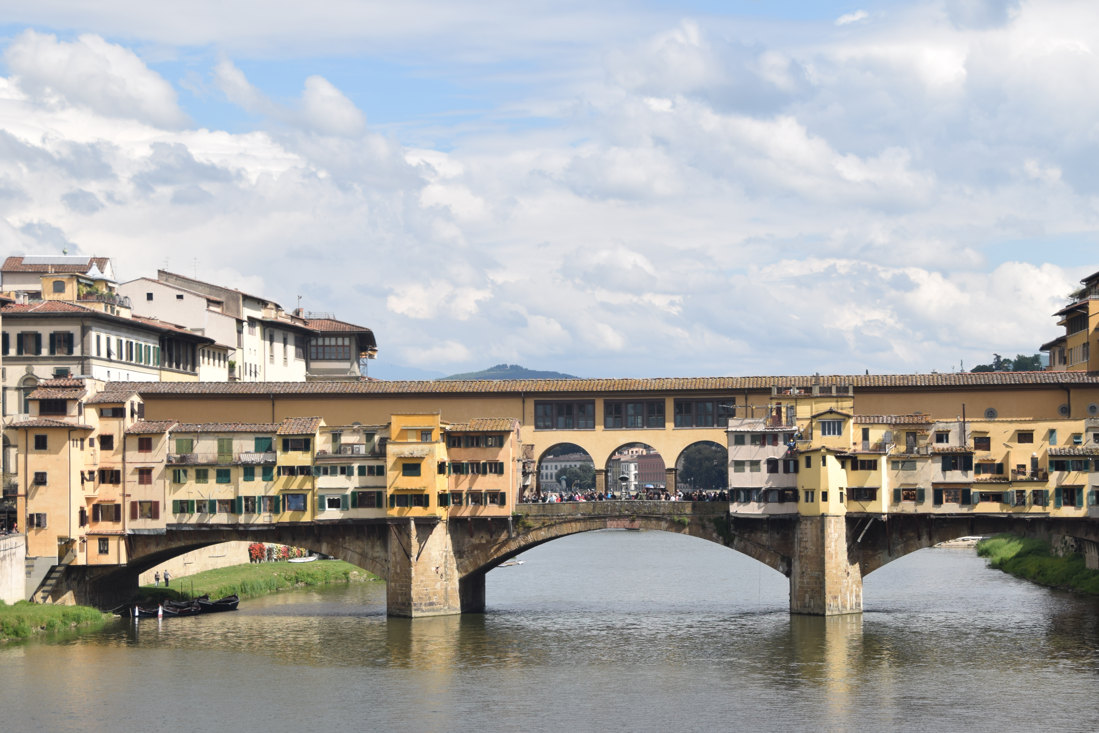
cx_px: 635
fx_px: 2503
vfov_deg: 16.6
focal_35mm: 82
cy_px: 433
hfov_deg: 24.7
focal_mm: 44
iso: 100
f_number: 7.1
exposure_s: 1/320
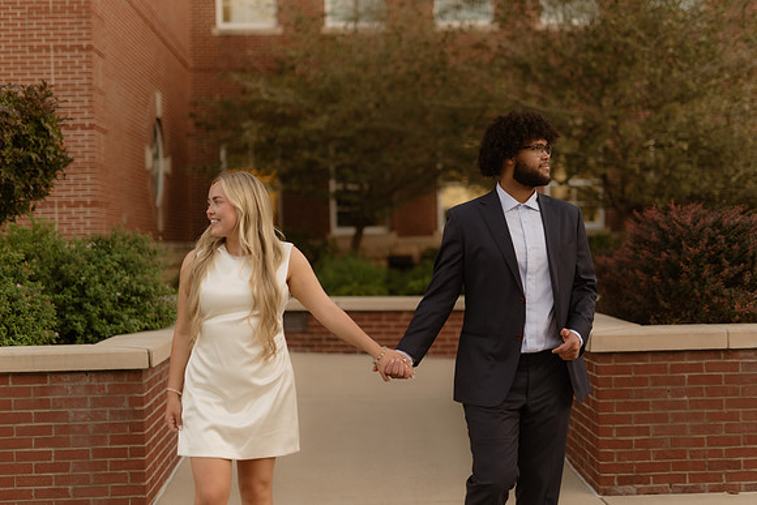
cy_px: 240
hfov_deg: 36.6
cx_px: 406
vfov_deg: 24.9
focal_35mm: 54
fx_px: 1145
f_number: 1.4
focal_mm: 50
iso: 250
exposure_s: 1/320
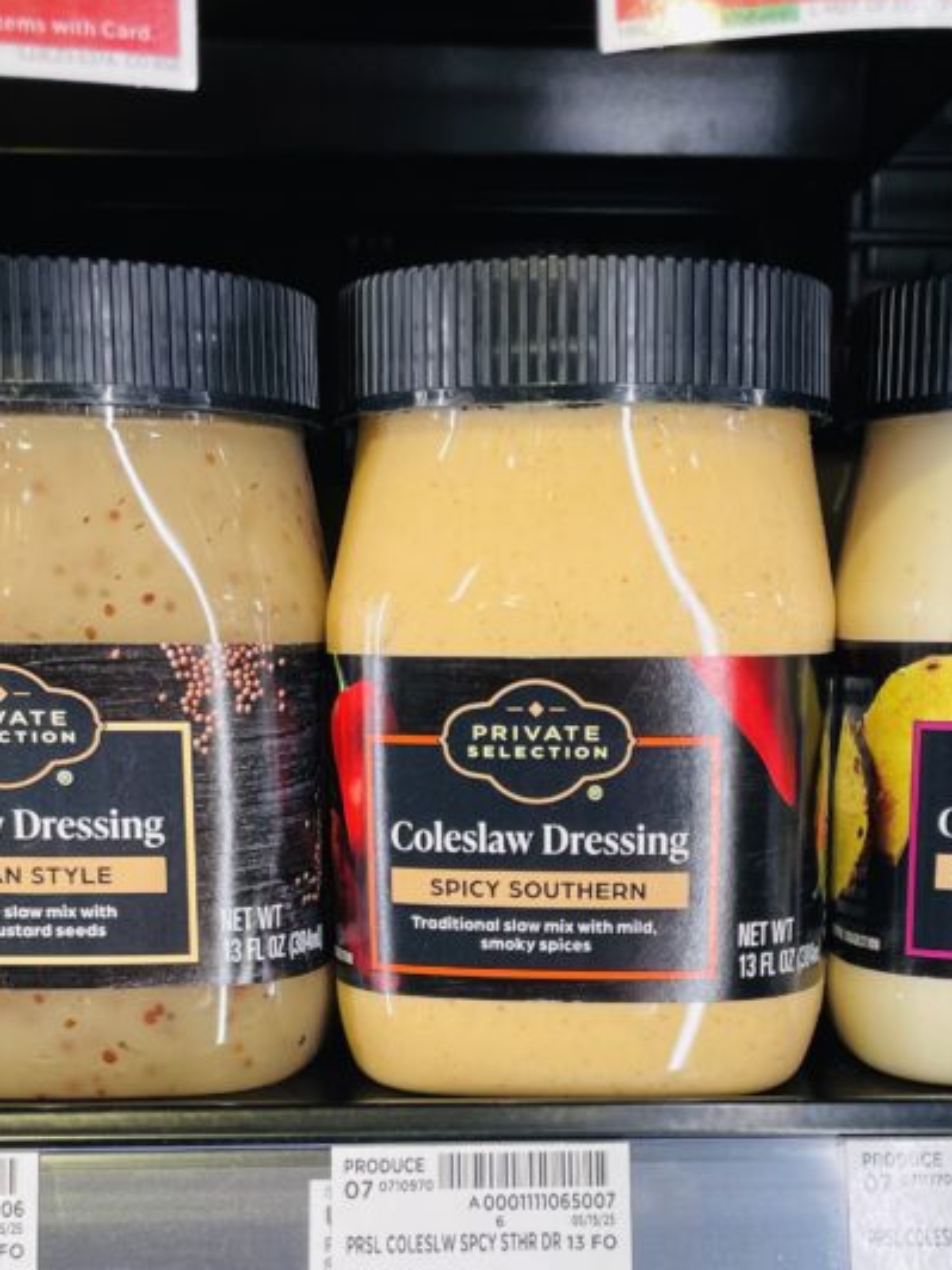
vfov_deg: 37.0
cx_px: 549
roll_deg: +0.4
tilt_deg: -11.7
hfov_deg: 29.1
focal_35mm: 50
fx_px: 1833
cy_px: 1003
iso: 50
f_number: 1.6
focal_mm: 4.2
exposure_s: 1/120
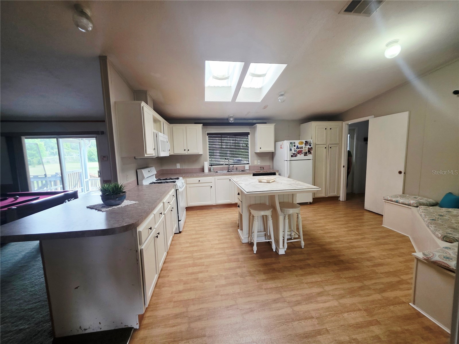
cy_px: 172
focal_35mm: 13
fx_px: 172
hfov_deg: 106.2
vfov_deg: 89.9
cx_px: 230
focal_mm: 2.2
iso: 160
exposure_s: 1/60.2
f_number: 1.9
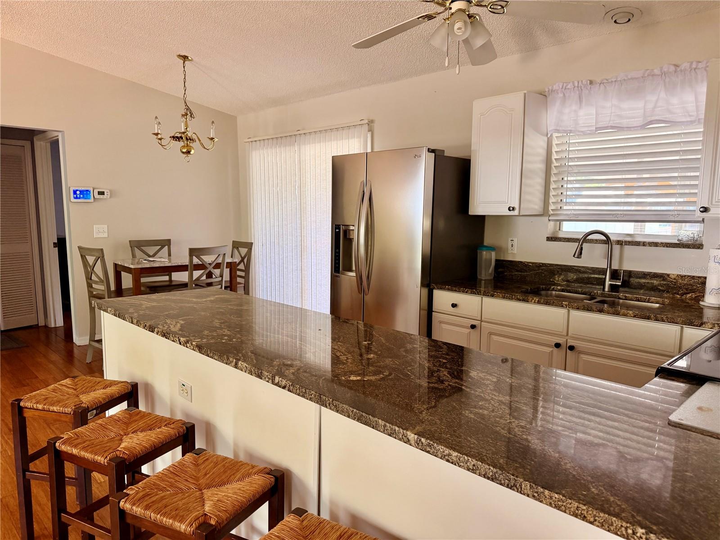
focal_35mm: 24
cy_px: 270
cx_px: 360
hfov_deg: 71.6
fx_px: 499
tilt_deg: -7.1
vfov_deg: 56.8
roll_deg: +0.3
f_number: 1.78
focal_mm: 6.76
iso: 200
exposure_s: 1/85
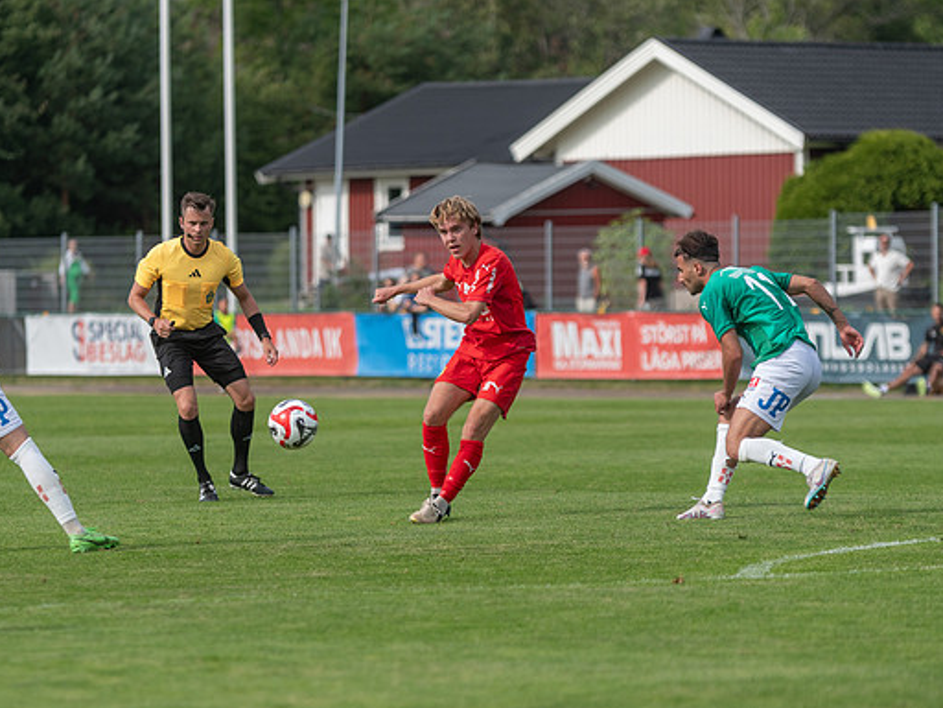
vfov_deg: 6.1
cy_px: 355
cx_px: 453
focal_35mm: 245
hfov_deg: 8.1
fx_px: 6674
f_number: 3.2
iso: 250
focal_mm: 150
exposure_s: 1/1600
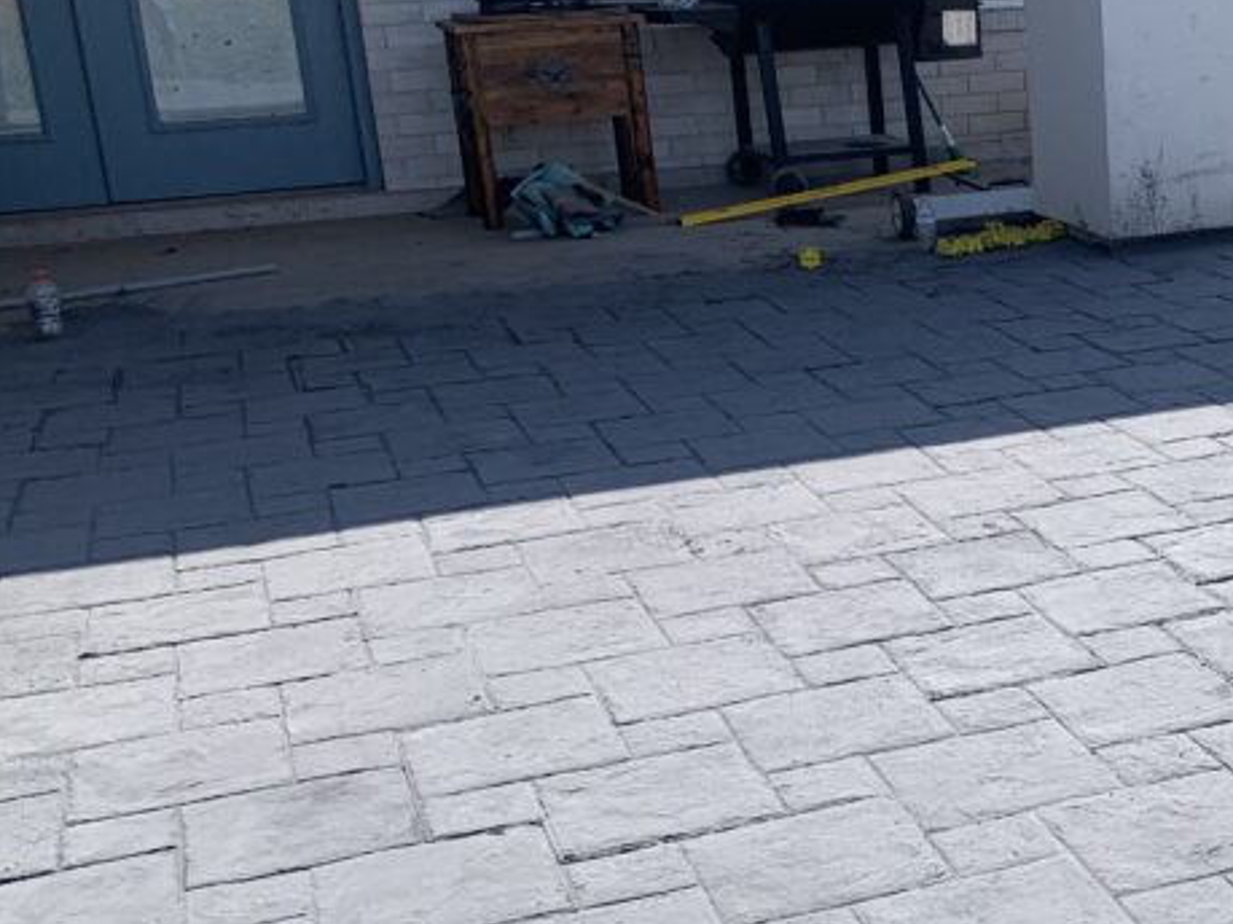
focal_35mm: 58
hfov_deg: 31.1
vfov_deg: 25.1
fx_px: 2065
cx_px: 1195
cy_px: 586
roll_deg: +3.2
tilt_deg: -20.8
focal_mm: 4.25
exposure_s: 1/2033
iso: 25
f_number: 1.8
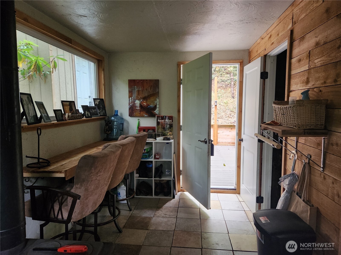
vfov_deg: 58.9
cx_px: 170
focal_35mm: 23
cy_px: 128
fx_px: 227
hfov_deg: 73.9
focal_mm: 5.4
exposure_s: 1/120
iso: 640
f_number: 1.8
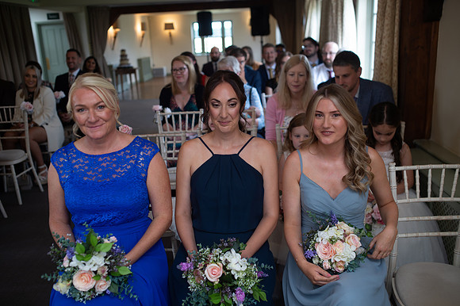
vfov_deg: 37.8
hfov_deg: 54.5
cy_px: 153
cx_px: 230
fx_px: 447
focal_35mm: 35
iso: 160
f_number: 2.5
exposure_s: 1/100
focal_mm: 35
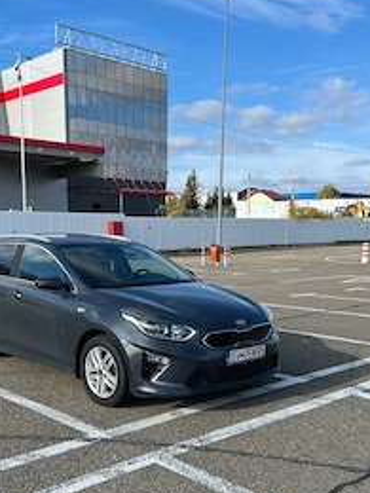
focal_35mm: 40
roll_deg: +0.6
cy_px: 351
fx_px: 570
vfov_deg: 45.6
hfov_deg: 35.9
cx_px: 157
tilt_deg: -12.2
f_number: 1.6
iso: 50
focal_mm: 5.1
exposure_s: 1/1776
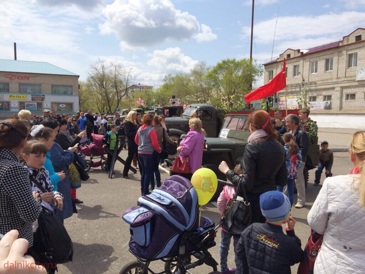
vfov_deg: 48.2
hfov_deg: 61.7
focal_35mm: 29
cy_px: 137
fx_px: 306
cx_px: 182
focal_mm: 4.15
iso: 32
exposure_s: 1/3731
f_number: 2.2
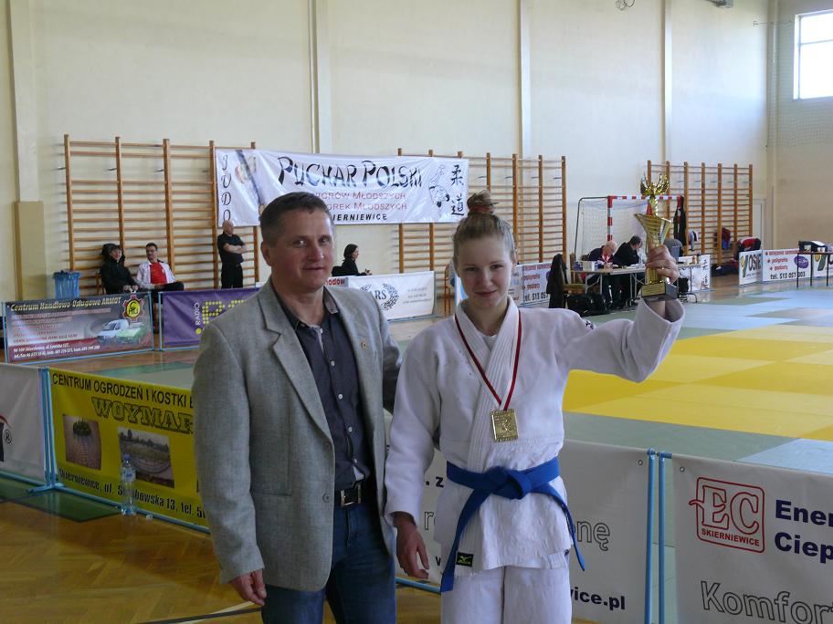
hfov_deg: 38.9
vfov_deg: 29.7
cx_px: 416
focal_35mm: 49
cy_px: 312
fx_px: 1179
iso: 160
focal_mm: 10.4
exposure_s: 1/30
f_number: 3.2
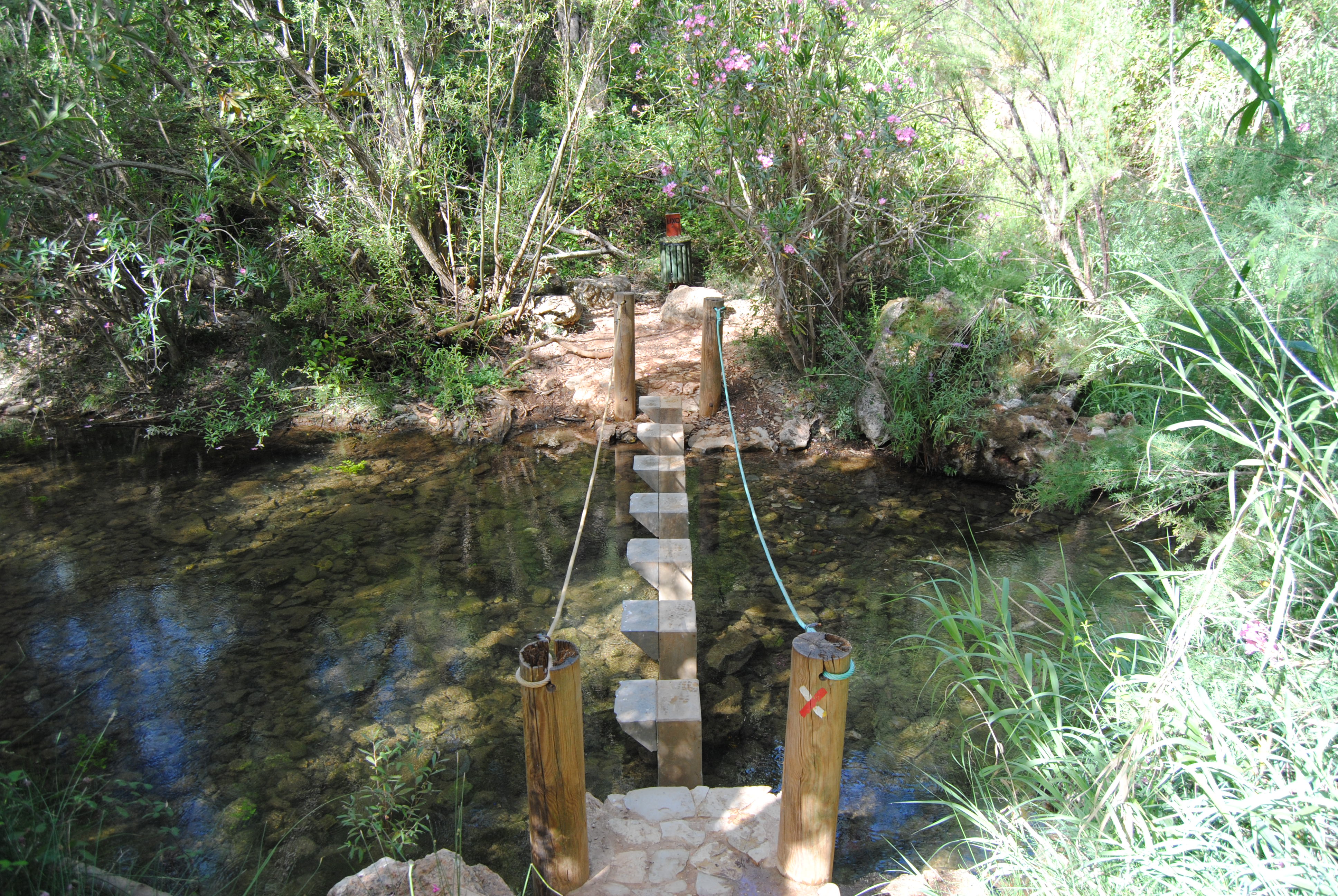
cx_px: 669
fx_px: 1005
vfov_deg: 48.0
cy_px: 448
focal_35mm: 27
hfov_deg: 67.3
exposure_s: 1/100
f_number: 5
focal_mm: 18
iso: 200
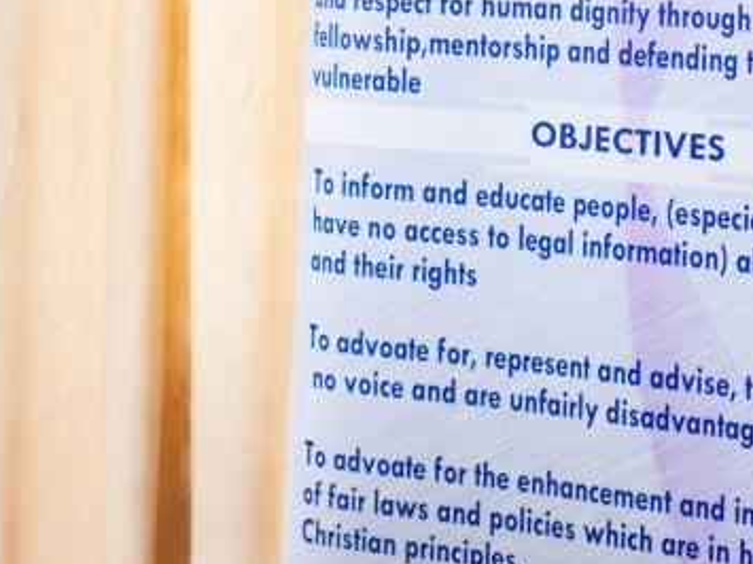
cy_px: 13
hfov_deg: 12.5
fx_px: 3392
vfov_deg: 9.4
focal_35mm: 156
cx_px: -65
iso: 640
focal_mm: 50
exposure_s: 1/200
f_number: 2.8
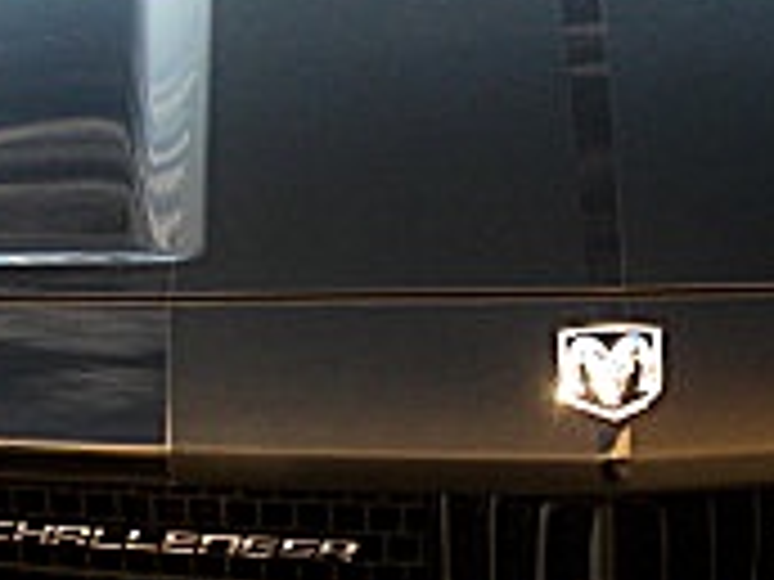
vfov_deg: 11.1
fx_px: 2996
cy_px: 220
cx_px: 585
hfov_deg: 14.7
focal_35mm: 134
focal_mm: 6.3
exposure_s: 1/100
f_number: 2.8
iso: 100
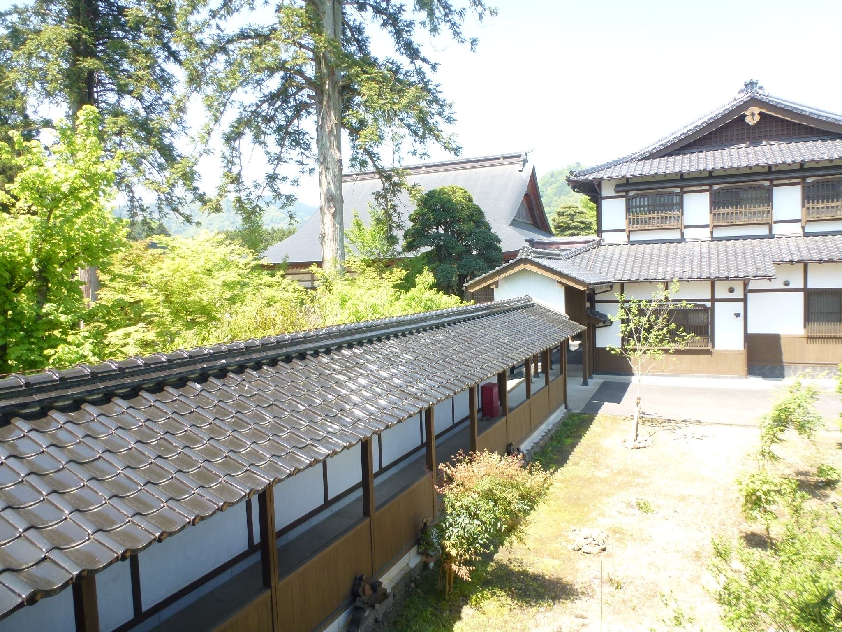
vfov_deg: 56.8
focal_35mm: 24
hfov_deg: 71.6
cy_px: 316
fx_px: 584
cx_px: 421
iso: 100
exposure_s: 1/200
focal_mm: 4.3
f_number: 3.3
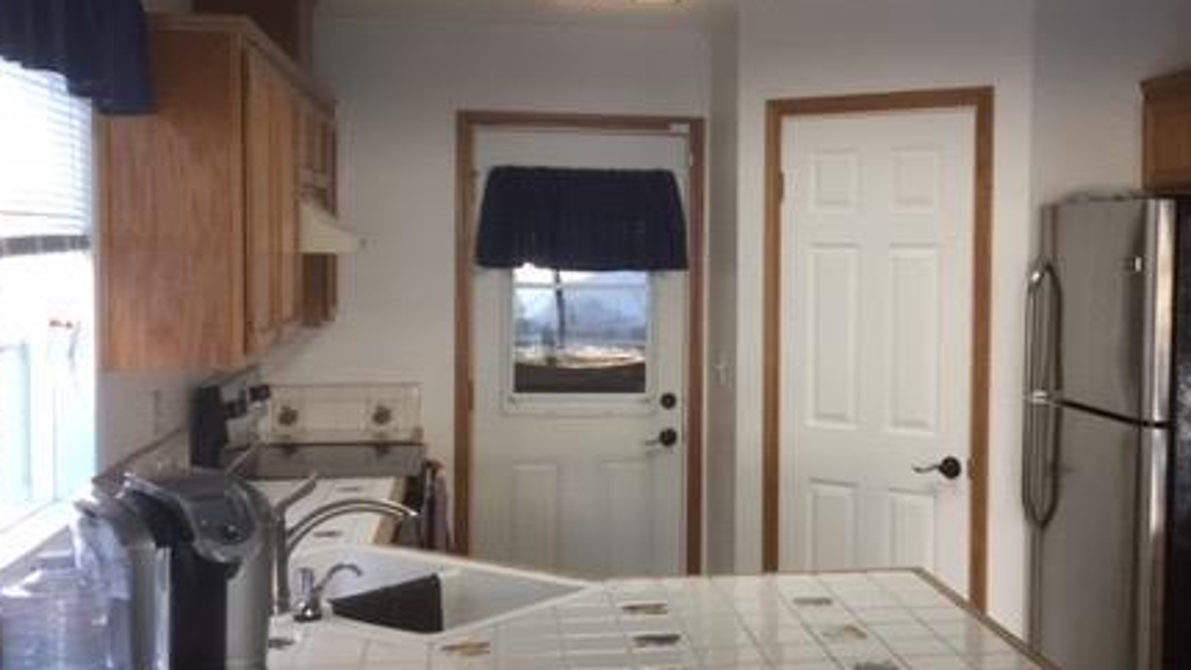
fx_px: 1484
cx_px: 756
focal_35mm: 47
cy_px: 343
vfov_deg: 25.4
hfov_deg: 43.3
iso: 80
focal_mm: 4.15
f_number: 2.2
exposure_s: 1/30
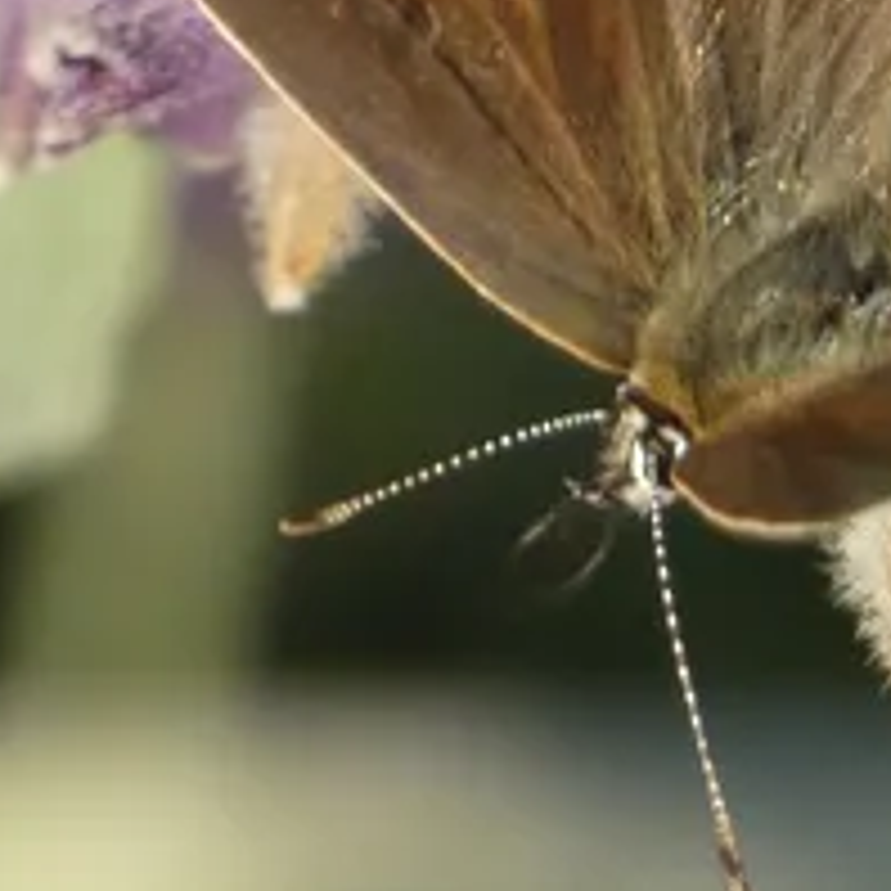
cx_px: 760
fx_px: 41527
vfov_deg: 1.2
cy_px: 126
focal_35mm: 1426
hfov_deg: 1.2
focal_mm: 89.5
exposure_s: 1/100
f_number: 5.6
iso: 125
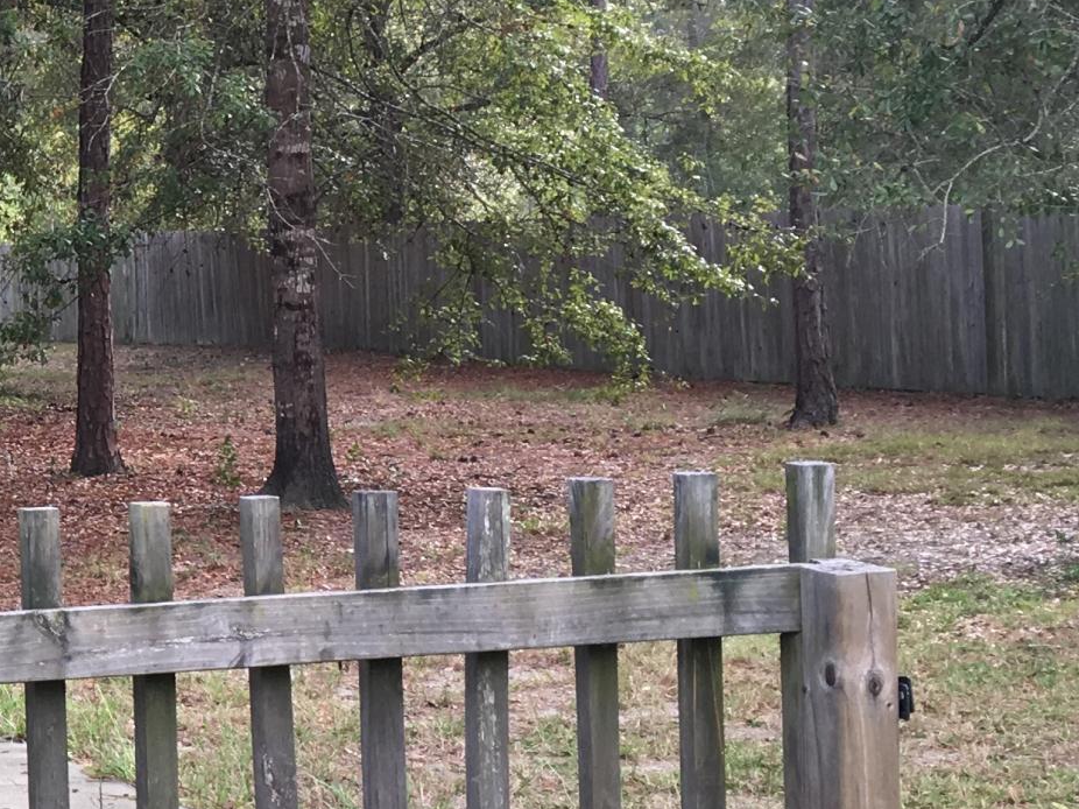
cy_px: 267
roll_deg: +1.0
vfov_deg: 15.7
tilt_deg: -0.5
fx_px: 2929
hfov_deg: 19.0
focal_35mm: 94
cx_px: -417
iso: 25
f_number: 2.2
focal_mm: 4.15
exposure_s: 1/120
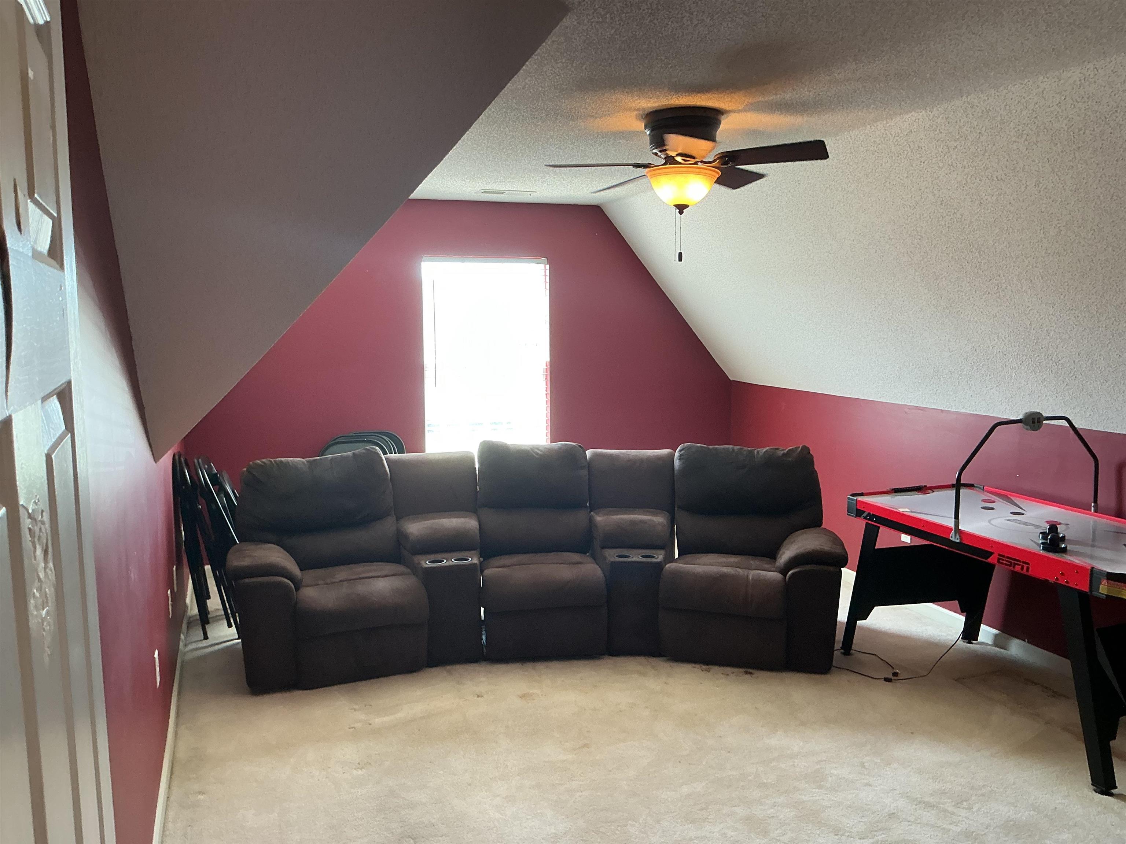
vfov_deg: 48.2
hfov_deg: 61.7
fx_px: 943
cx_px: 563
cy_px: 422
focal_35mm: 29
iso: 80
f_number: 1.8
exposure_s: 1/60
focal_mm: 3
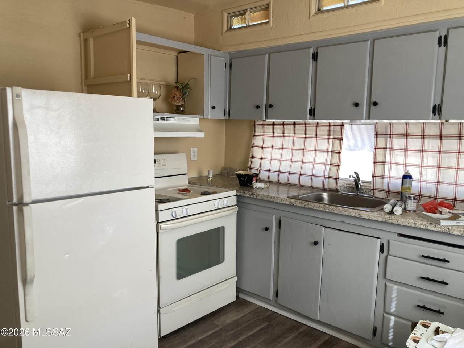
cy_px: 174
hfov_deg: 63.4
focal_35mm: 28
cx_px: 232
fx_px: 375
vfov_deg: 49.7
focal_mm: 3.99
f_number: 1.8
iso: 32
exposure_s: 1/121
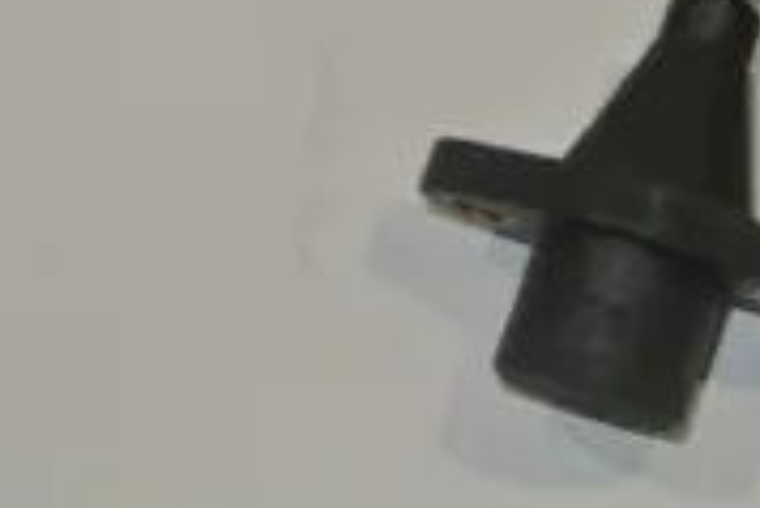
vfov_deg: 8.6
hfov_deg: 12.7
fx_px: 3317
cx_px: 927
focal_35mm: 157
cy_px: -149
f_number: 4.8
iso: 200
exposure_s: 1/60
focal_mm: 19.6
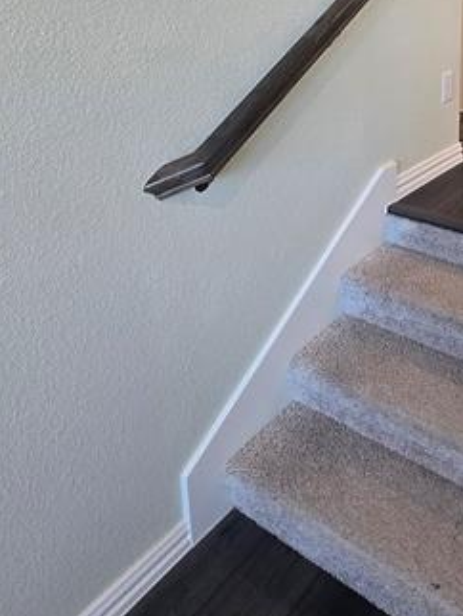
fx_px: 552
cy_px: 109
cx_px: 409
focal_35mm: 31
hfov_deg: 42.1
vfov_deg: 53.7
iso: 200
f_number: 2.2
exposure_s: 1/60
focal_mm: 1.7
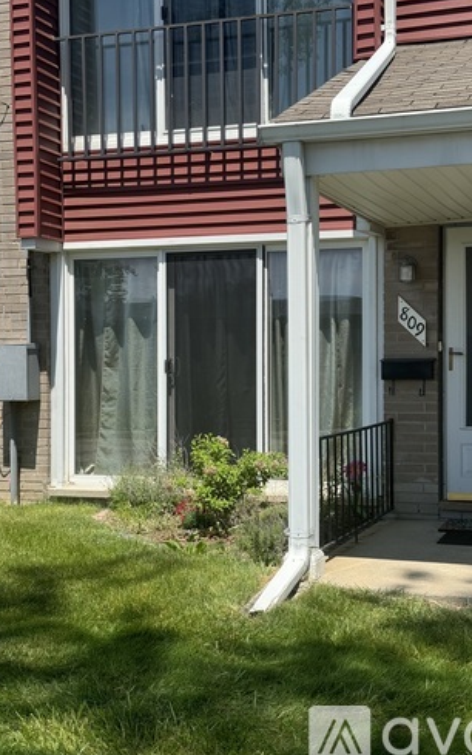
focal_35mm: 52
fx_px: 1069
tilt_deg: -1.3
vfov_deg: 38.9
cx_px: 269
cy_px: 381
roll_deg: +1.4
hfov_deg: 24.9
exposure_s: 1/3257
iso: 64
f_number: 1.78
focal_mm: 6.76
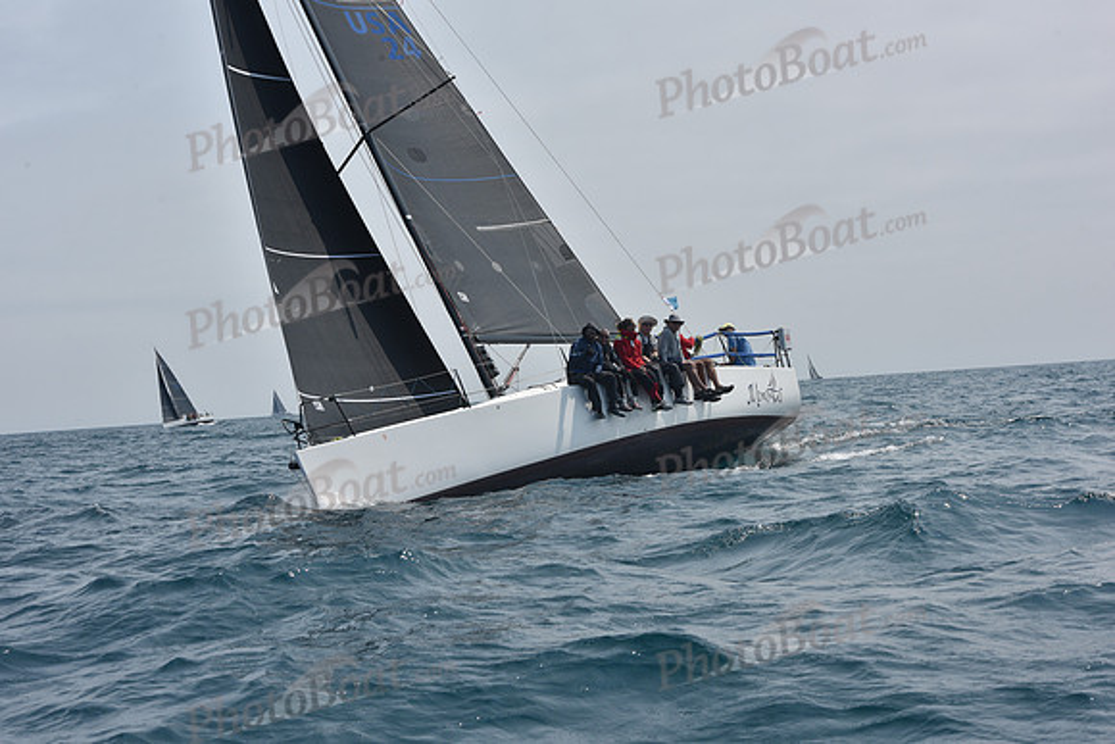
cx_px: 558
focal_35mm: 70
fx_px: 2168
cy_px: 372
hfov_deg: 28.8
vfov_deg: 19.5
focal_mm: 70
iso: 250
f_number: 11
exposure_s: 1/800
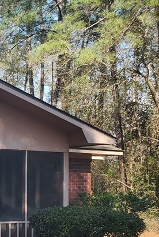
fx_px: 443
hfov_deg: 17.2
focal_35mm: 67
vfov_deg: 29.5
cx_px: -113
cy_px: 182
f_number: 2.4
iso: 50
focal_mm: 4.3
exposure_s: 1/534
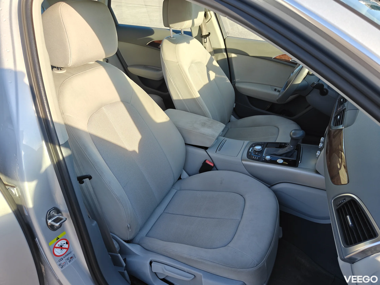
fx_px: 263
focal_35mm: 24
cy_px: 142
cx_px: 190
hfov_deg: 71.6
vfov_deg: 56.8
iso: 80
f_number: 1.8
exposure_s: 1/604
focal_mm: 5.59
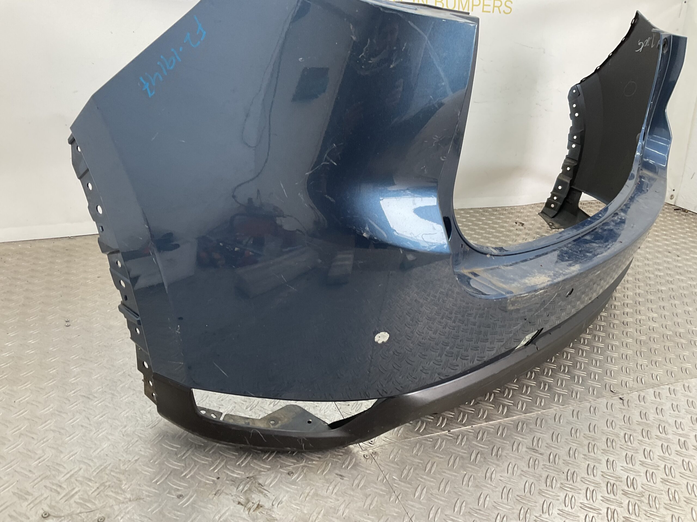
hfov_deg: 61.7
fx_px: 584
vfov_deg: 48.2
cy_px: 261
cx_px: 348
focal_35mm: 29
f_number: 1.8
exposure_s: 1/100
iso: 32
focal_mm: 3
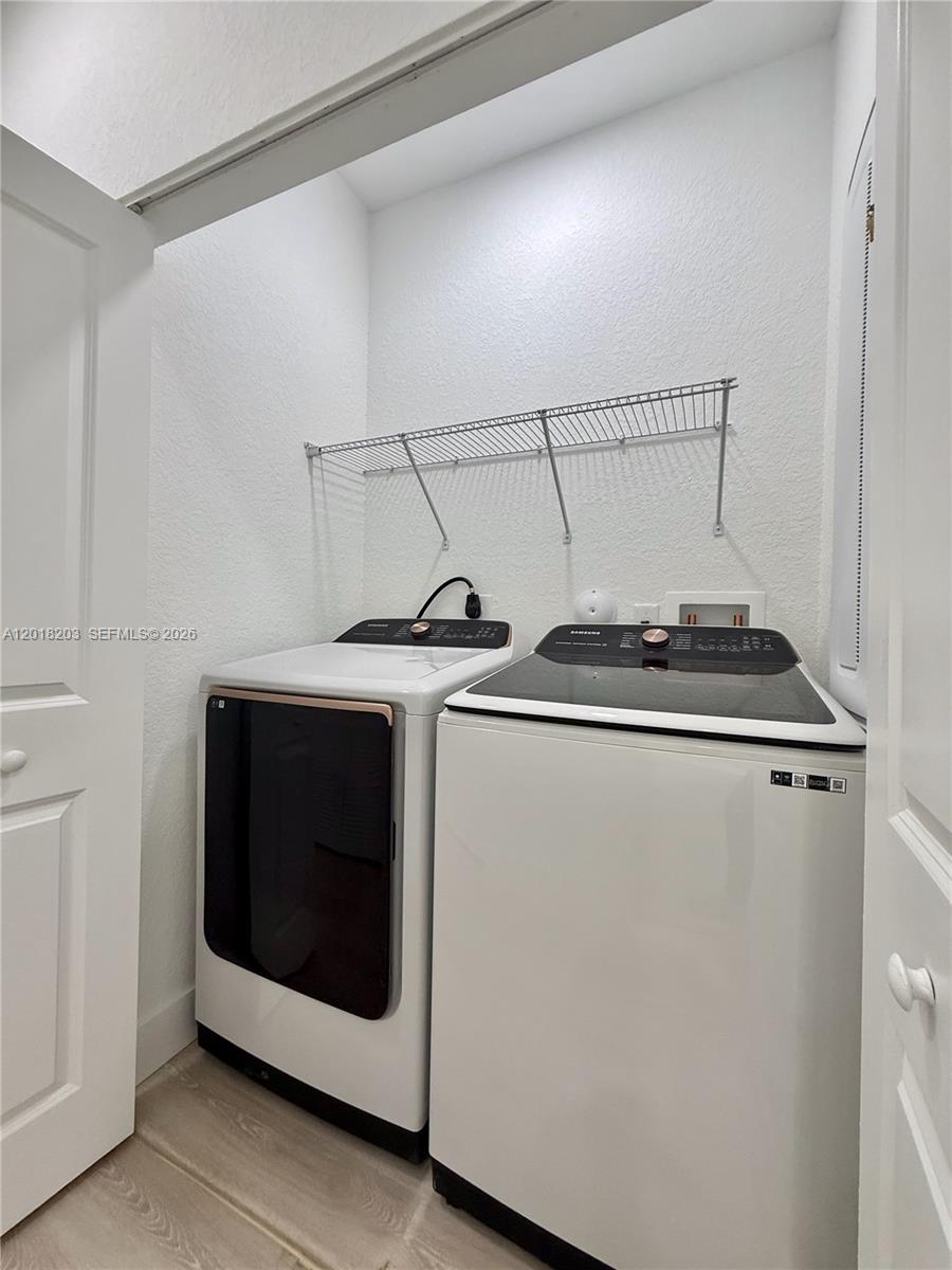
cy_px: 635
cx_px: 476
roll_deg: -1.4
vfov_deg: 102.1
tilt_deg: +0.3
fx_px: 513
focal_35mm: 14
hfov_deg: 85.7
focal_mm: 2.22
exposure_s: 1/120
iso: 125
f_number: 2.2
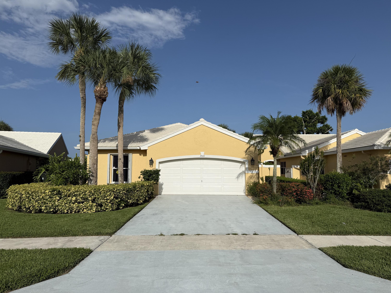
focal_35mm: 24
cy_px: 146
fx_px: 271
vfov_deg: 56.8
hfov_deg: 71.6
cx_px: 196
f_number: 1.78
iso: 80
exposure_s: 1/14286
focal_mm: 6.76
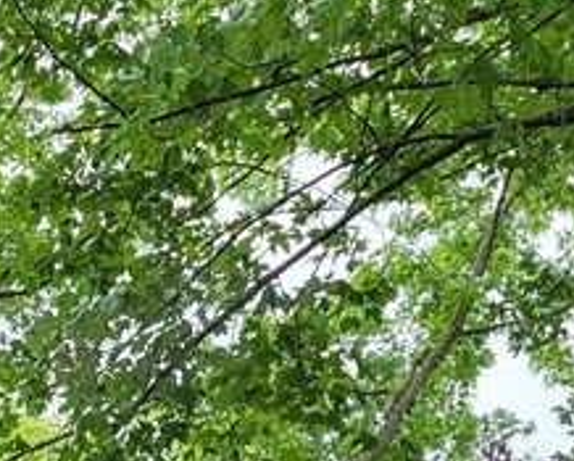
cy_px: 948
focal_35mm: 119
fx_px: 2024
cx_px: -134
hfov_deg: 15.5
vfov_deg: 11.6
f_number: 1.8
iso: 40
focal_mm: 5.4
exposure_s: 1/566
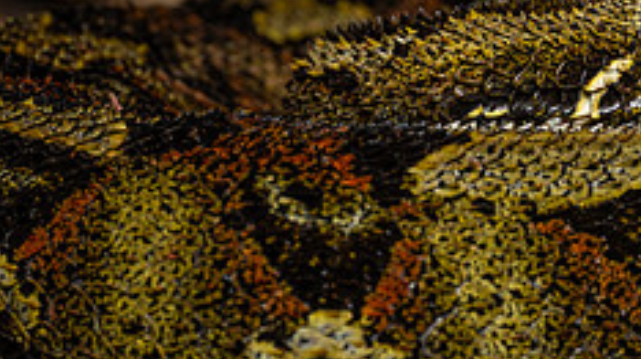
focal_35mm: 295
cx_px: 453
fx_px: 5008
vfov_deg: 4.1
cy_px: 251
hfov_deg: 7.3
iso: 125
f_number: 8
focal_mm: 105
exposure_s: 1/200
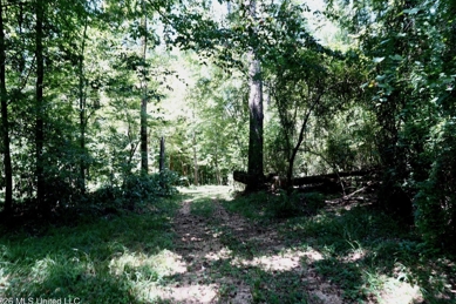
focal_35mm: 25
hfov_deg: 71.5
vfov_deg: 51.2
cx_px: 223
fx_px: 317
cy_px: 157
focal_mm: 24
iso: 160
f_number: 8
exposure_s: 1/8
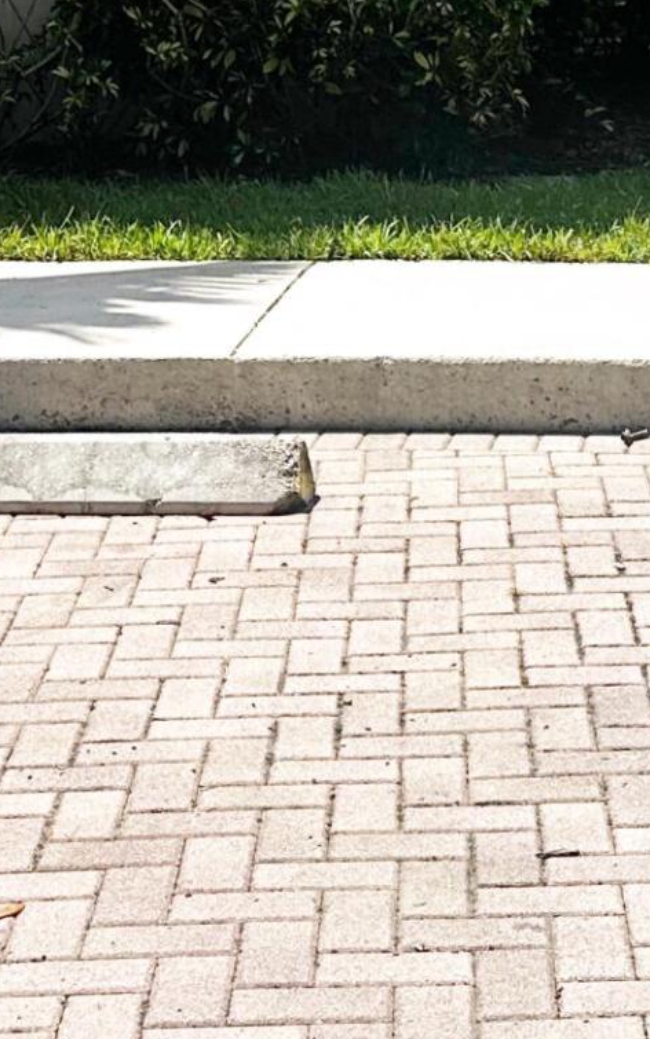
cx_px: 424
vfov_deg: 19.7
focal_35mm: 97
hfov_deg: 13.5
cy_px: -306
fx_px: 2749
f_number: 1.78
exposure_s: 1/6623
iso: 80
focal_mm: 6.86
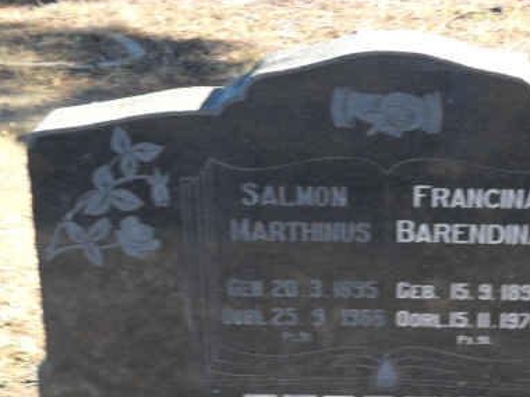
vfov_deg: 17.4
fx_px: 1286
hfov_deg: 23.0
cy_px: 318
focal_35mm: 84
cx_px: 404
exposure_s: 1/60
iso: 100
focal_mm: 9.3
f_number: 5
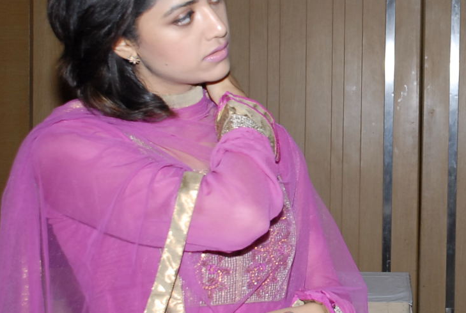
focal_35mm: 102
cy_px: 112
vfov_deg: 13.4
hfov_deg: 19.4
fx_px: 1324
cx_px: 469
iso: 400
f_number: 5.6
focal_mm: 31
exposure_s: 1/125
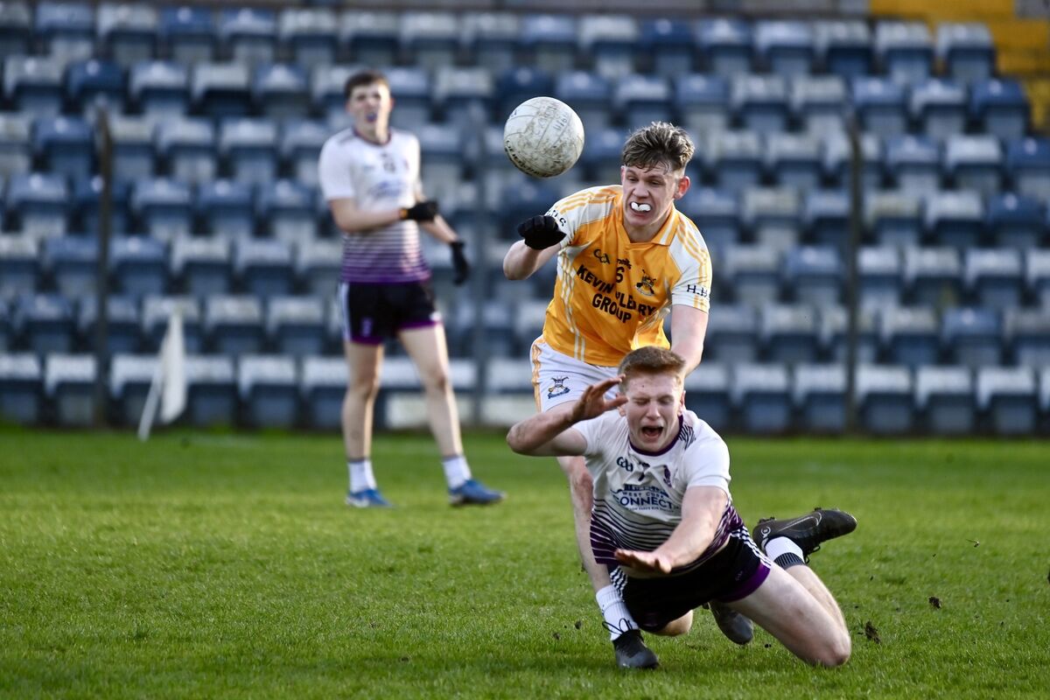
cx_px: 525
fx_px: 14582
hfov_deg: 4.1
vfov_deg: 2.7
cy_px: 350
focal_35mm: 500
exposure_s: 1/1000
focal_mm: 500
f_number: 5.6
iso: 1250
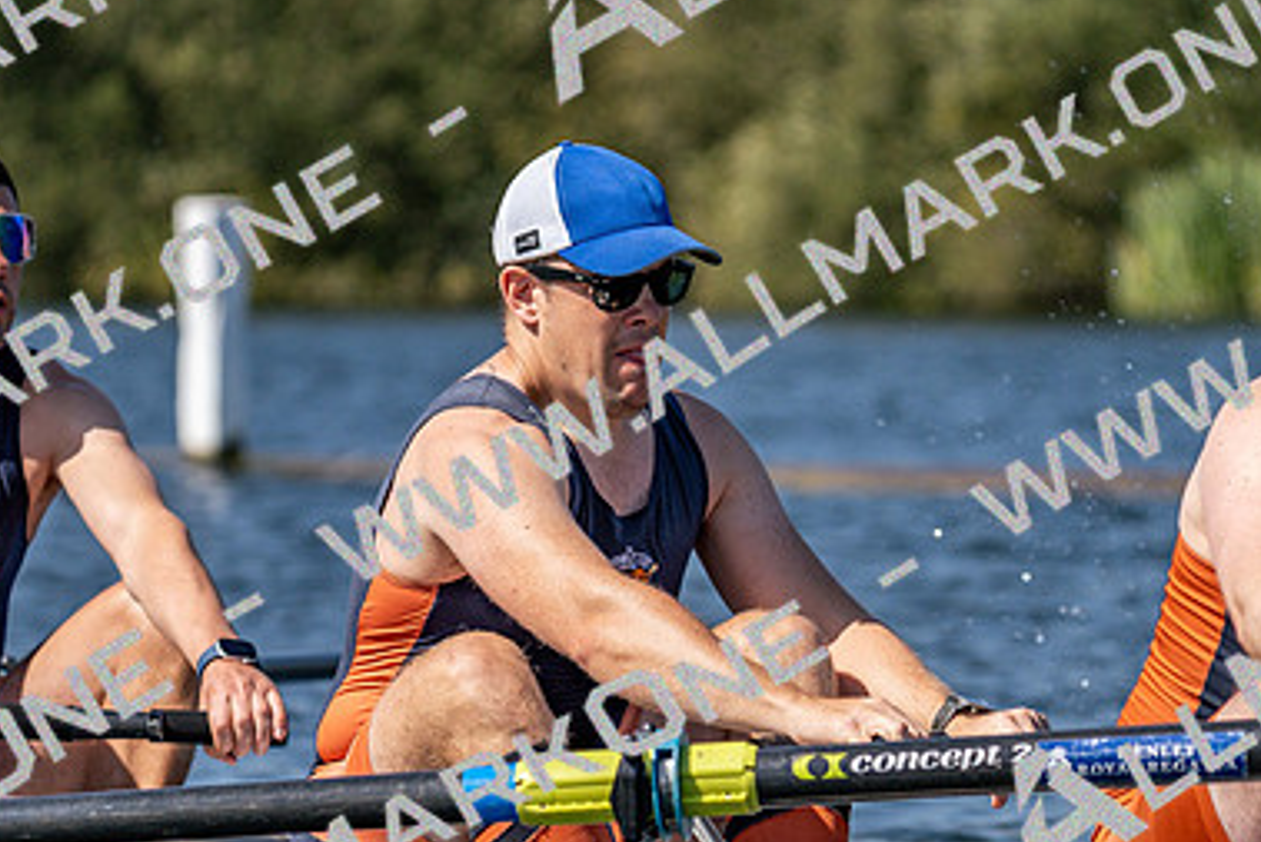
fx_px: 13525
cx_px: 729
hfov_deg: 5.3
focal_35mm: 386
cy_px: 591
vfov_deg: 3.6
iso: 200
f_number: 5.6
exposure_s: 1/2000
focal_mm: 252
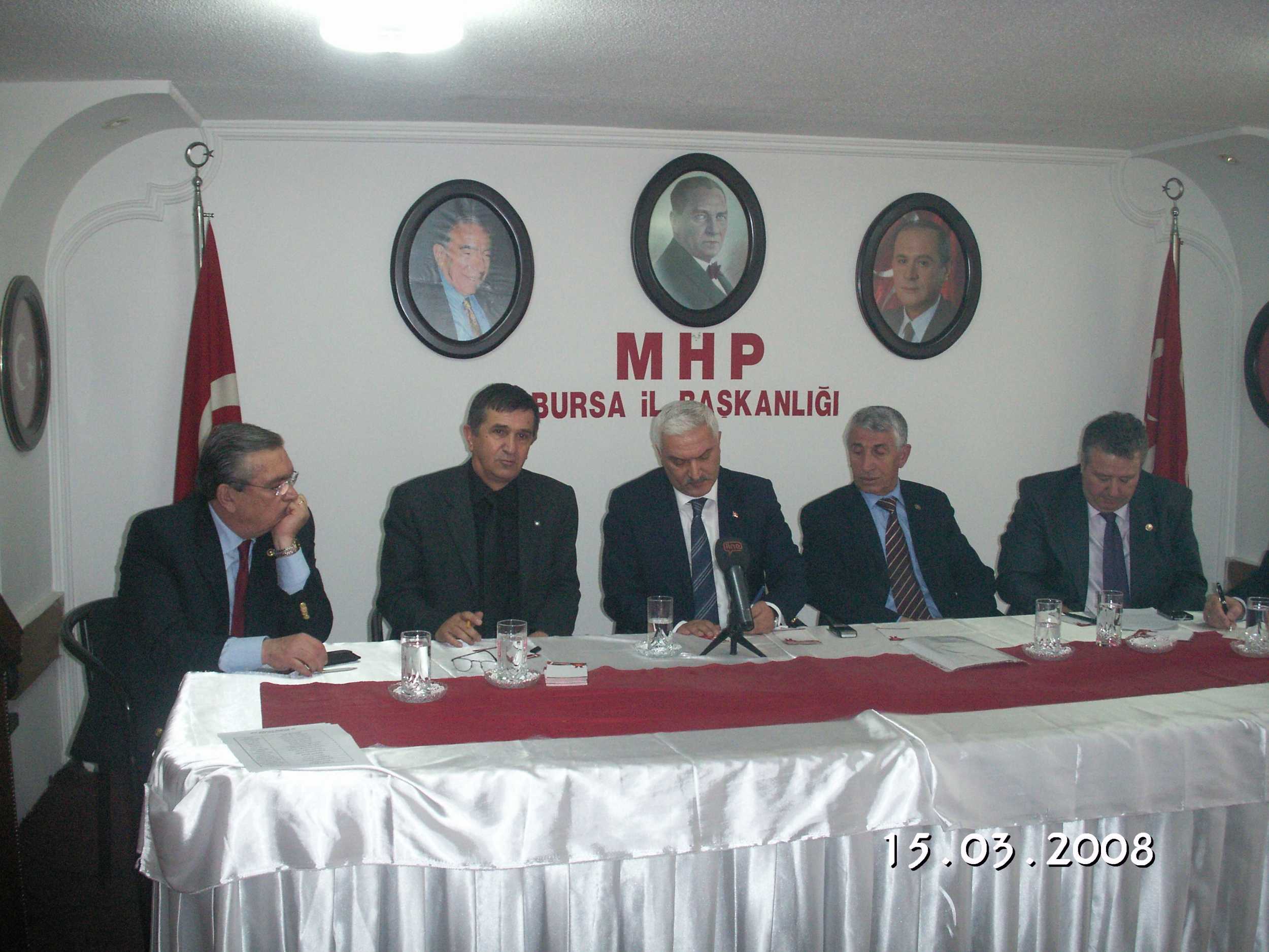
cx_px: 634
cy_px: 476
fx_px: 1356
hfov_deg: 50.1
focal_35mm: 37
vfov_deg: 38.7
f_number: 3.5
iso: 160
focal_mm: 7.7
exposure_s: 1/40
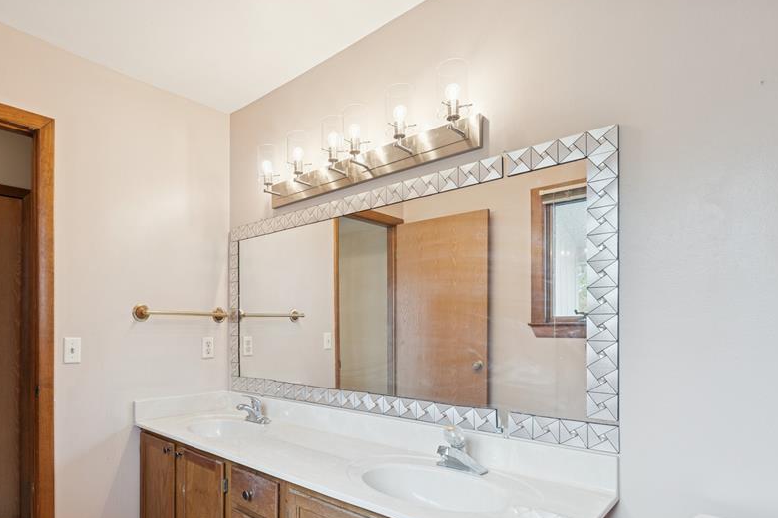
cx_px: 296
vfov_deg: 58.7
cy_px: 327
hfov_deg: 79.8
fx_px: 454
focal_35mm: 21
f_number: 8
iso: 400
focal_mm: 16
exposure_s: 1/25
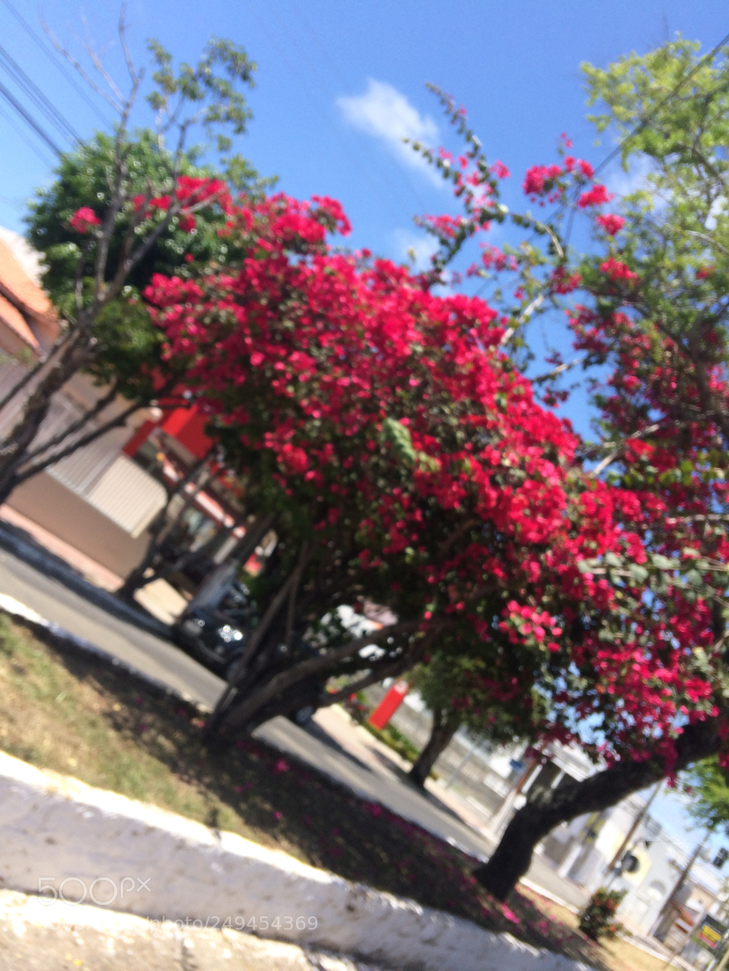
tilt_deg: +9.0
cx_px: 364
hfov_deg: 48.2
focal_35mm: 29
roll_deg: -37.1
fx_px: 814
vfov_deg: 61.7
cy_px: 486
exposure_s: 1/1244
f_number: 2.2
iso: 32
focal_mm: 4.15
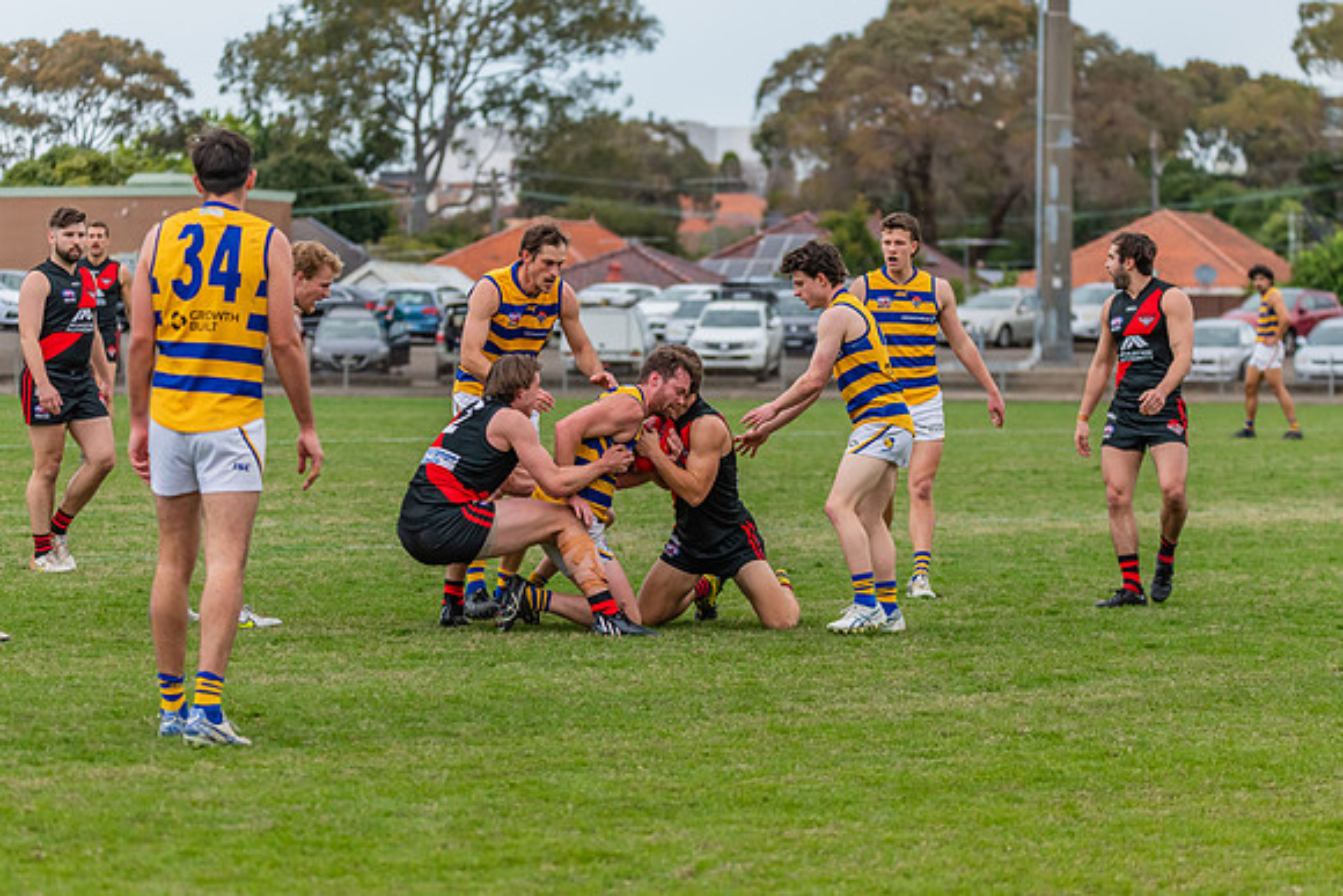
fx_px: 6761
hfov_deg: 11.3
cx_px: 662
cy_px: 442
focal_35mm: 181
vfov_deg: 7.6
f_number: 5
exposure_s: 1/1600
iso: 1000
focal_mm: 170
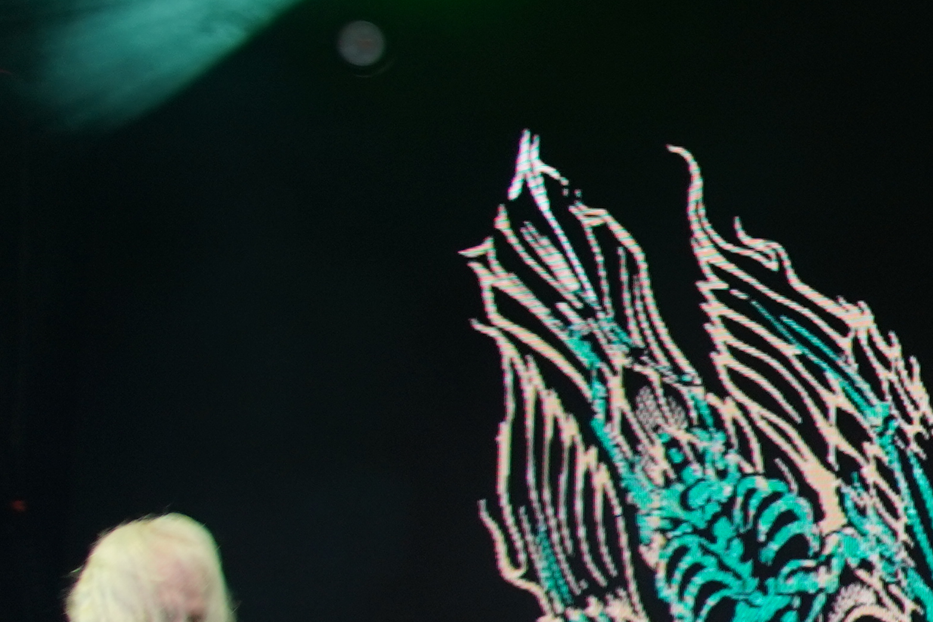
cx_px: 1690
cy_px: 561
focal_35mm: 115
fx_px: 2980
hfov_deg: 15.3
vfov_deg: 11.8
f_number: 4
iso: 320
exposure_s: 1/125
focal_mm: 30
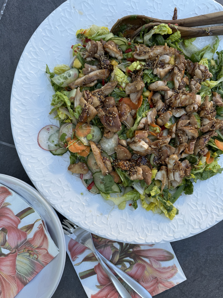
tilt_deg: -86.3
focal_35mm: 24
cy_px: 149
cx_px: 112
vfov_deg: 71.6
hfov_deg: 56.8
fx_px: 206
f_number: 1.78
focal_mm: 6.76
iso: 80
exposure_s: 1/439
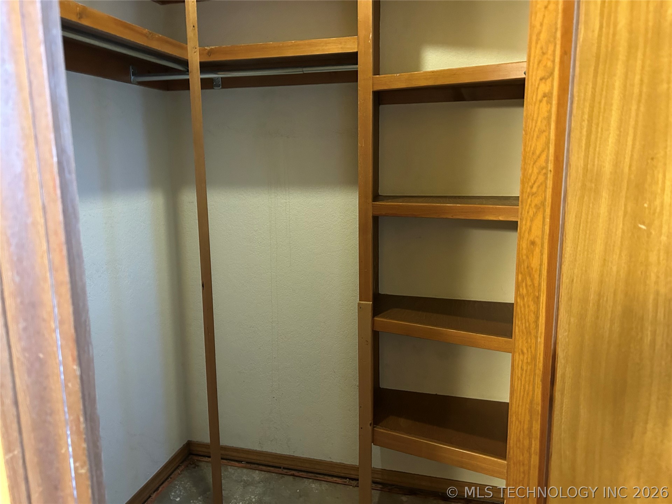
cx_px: 336
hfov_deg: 67.3
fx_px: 505
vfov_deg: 53.1
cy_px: 252
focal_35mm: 26
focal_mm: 5.7
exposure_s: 1/40
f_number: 1.5
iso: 500
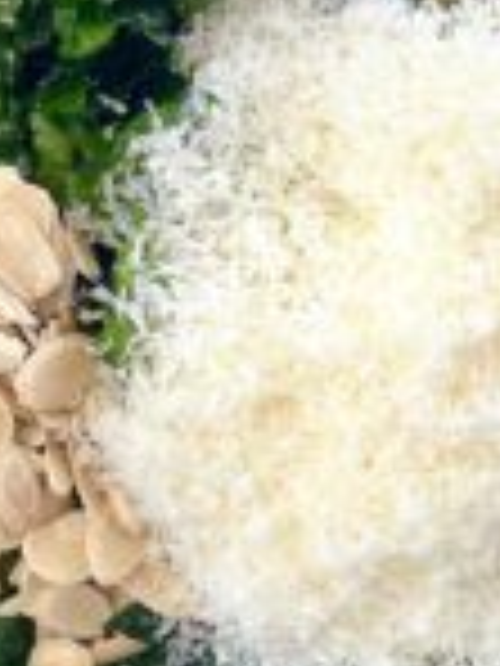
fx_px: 3120
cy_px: 230
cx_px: -92
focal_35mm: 162
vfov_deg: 12.2
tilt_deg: -86.9
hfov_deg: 9.1
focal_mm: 6.86
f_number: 1.78
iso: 80
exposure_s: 1/138
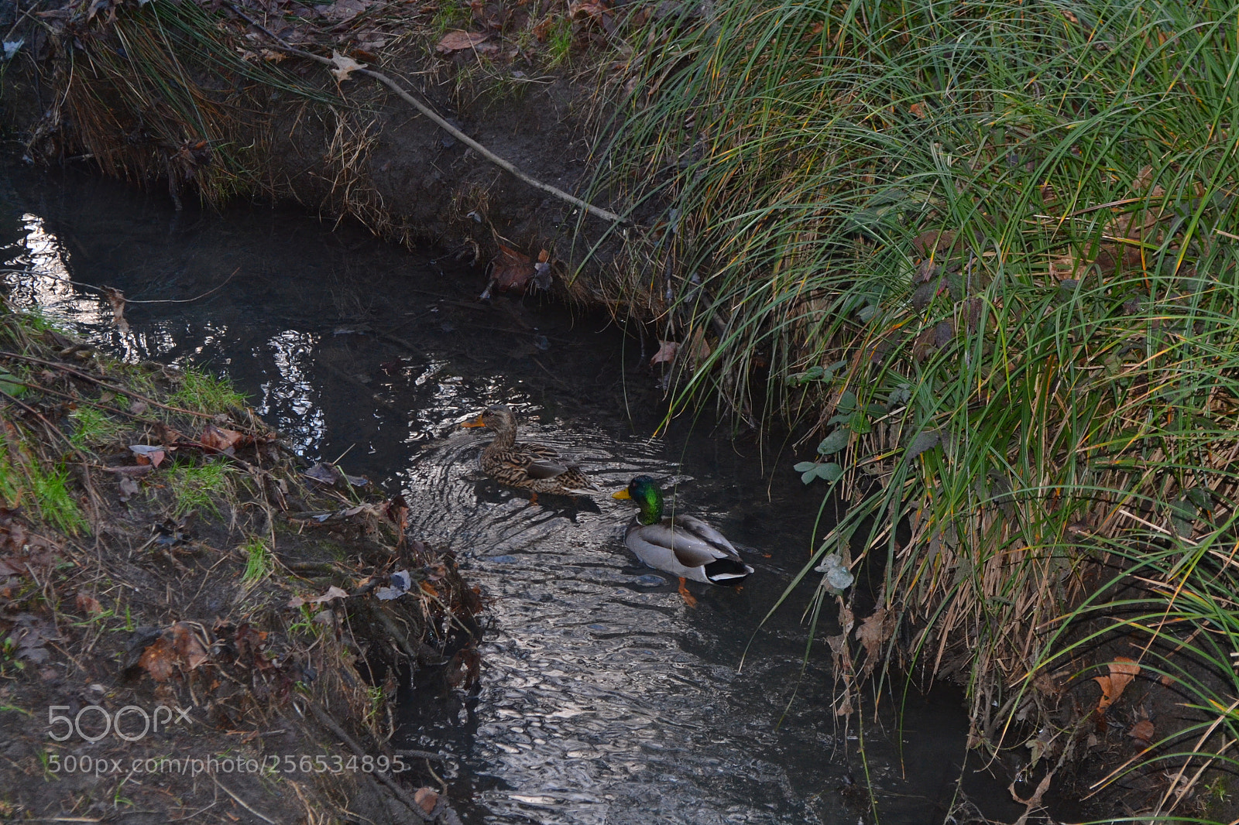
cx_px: 620
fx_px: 2839
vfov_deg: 16.5
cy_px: 412
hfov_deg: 24.6
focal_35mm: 82
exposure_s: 1/60
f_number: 8
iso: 800
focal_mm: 55
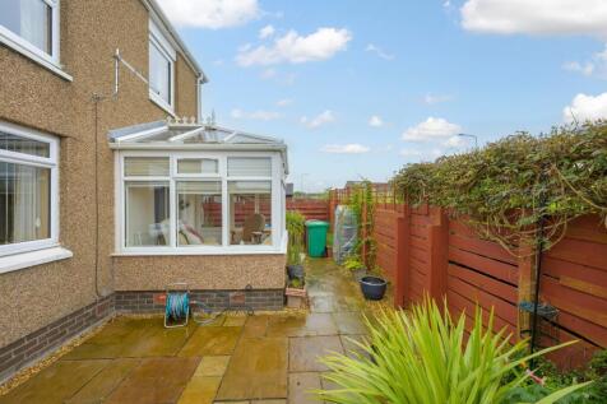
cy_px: 202
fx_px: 236
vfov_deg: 81.2
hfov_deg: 104.3
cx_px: 304
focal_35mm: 14
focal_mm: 14
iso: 100
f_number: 8
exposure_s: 1/125
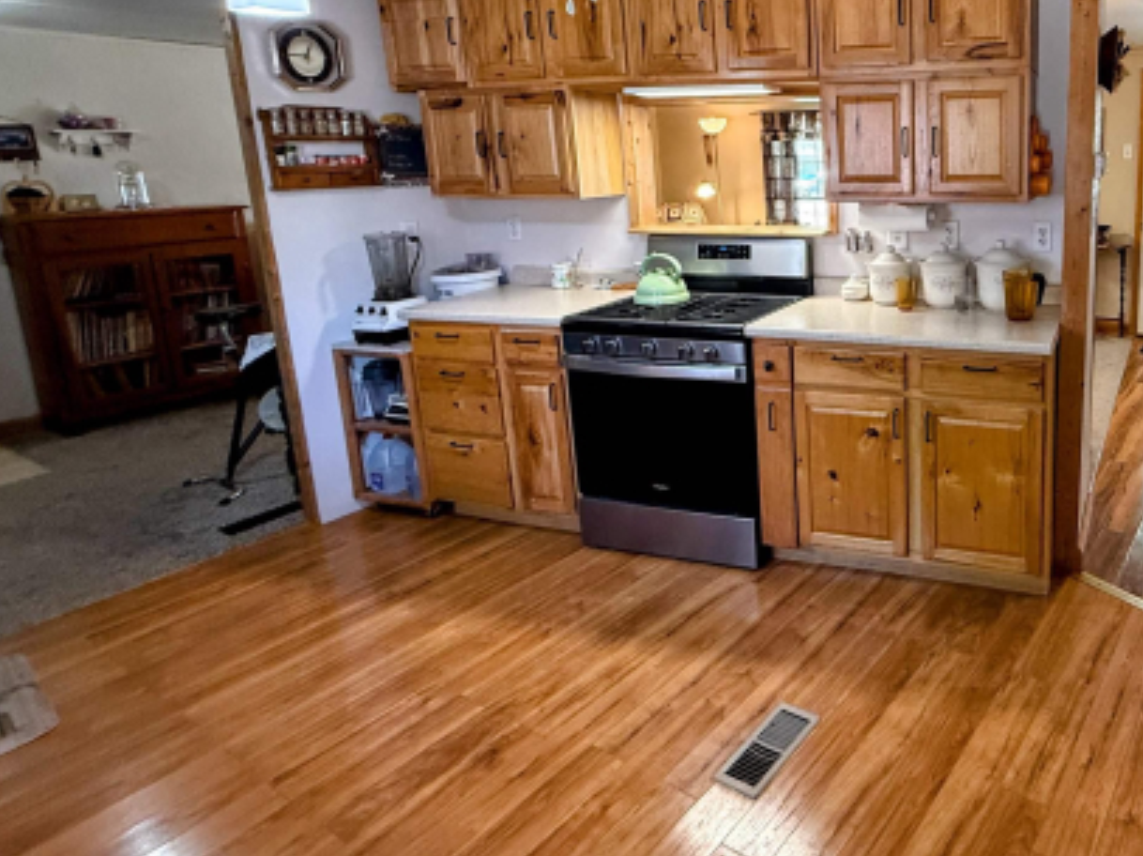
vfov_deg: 57.5
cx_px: 922
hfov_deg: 66.8
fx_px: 759
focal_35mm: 23
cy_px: 282
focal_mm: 2.22
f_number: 2.2
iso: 640
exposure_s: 1/120
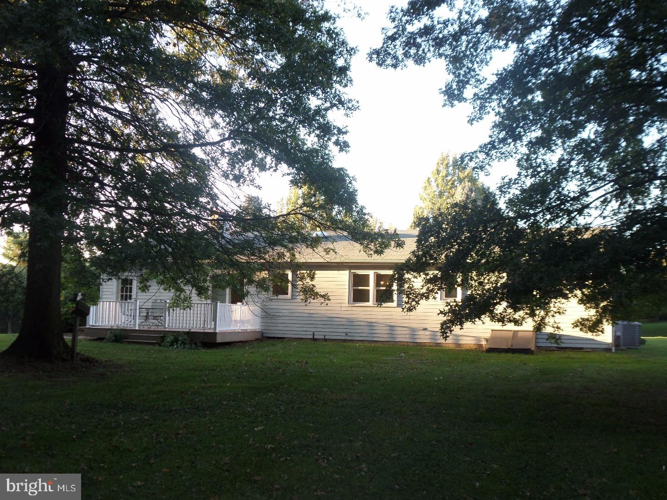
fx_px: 713
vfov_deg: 38.7
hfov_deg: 50.1
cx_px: 334
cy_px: 250
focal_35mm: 37
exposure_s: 1/60
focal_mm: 6.7
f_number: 3.7
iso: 120
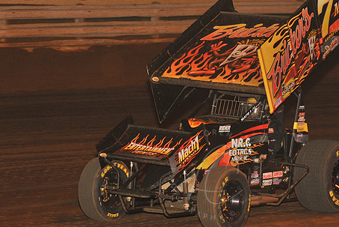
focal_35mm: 143
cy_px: 105
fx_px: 1347
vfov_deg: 9.6
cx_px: 214
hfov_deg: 14.3
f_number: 7.1
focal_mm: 112
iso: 1250
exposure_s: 1/320
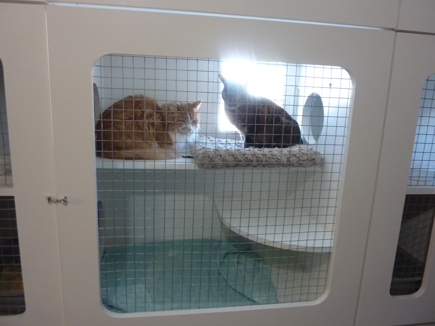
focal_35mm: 25
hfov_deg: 69.4
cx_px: 218
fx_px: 314
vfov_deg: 54.9
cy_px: 163
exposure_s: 1/30
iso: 320
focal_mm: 4.1
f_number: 3.3
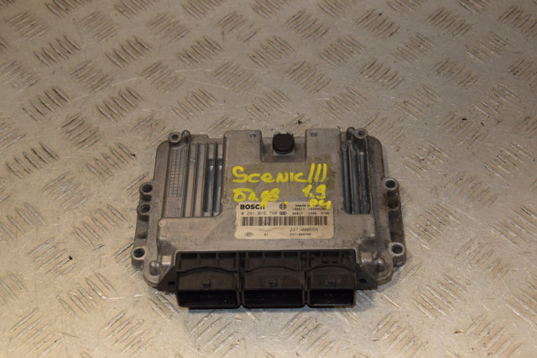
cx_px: 268
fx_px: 850
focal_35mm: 57
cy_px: 179
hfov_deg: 35.1
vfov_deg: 23.8
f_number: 8
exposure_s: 1/200
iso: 800
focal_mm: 38
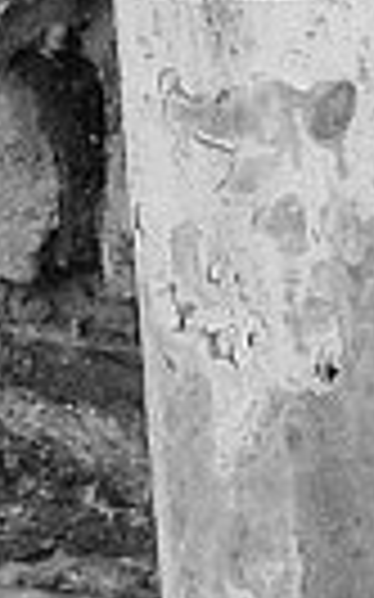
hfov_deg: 3.8
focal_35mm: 343
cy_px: -955
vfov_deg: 5.8
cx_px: -446
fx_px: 5600
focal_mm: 18.3
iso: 800
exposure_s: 1/500
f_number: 4
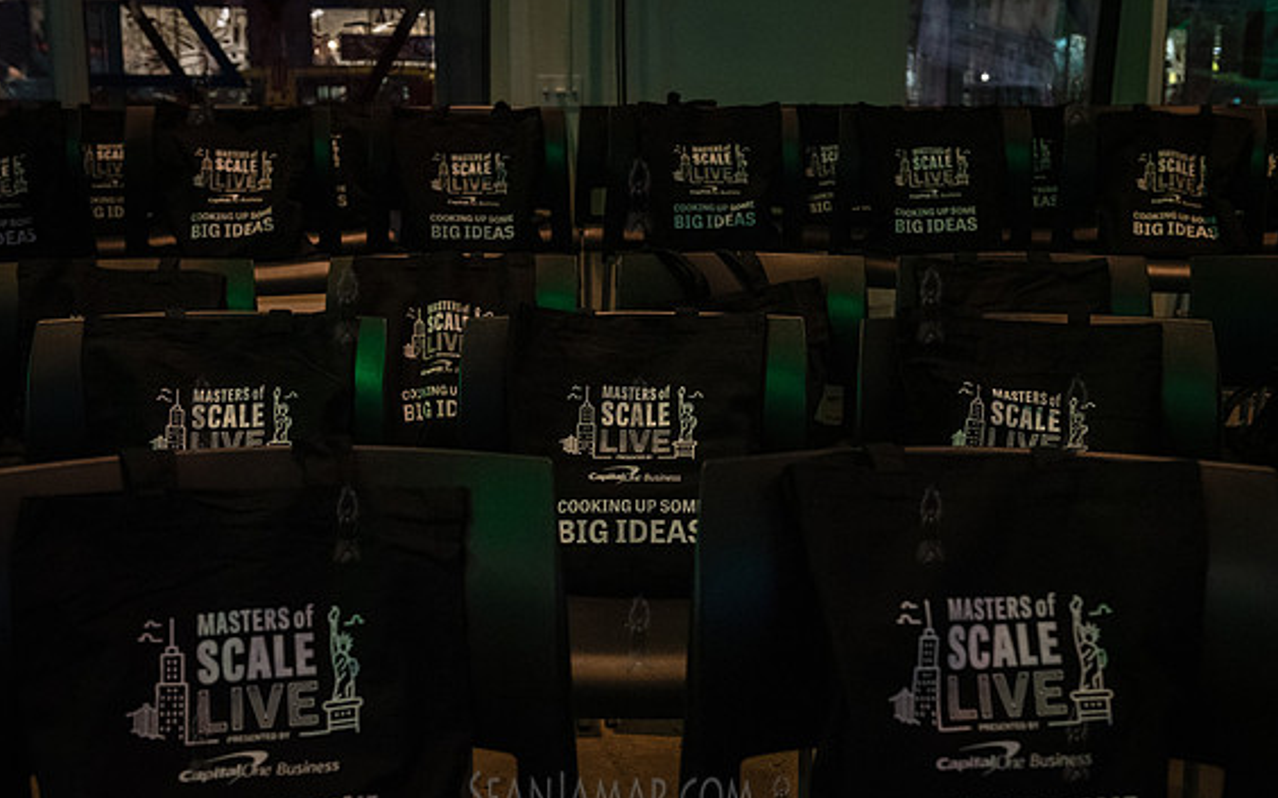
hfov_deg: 45.3
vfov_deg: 29.2
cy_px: 413
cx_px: 638
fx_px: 1532
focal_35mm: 44
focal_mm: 40
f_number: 4
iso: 6400
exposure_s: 1/125
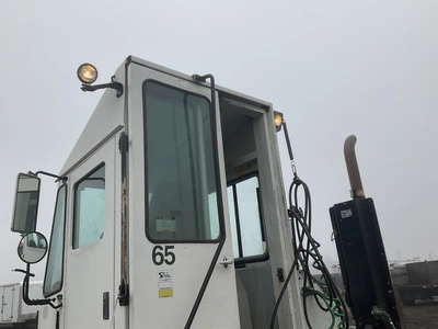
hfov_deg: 61.7
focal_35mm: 29
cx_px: 219
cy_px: 164
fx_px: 367
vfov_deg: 48.2
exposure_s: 1/869
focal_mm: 3
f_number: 1.8
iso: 25
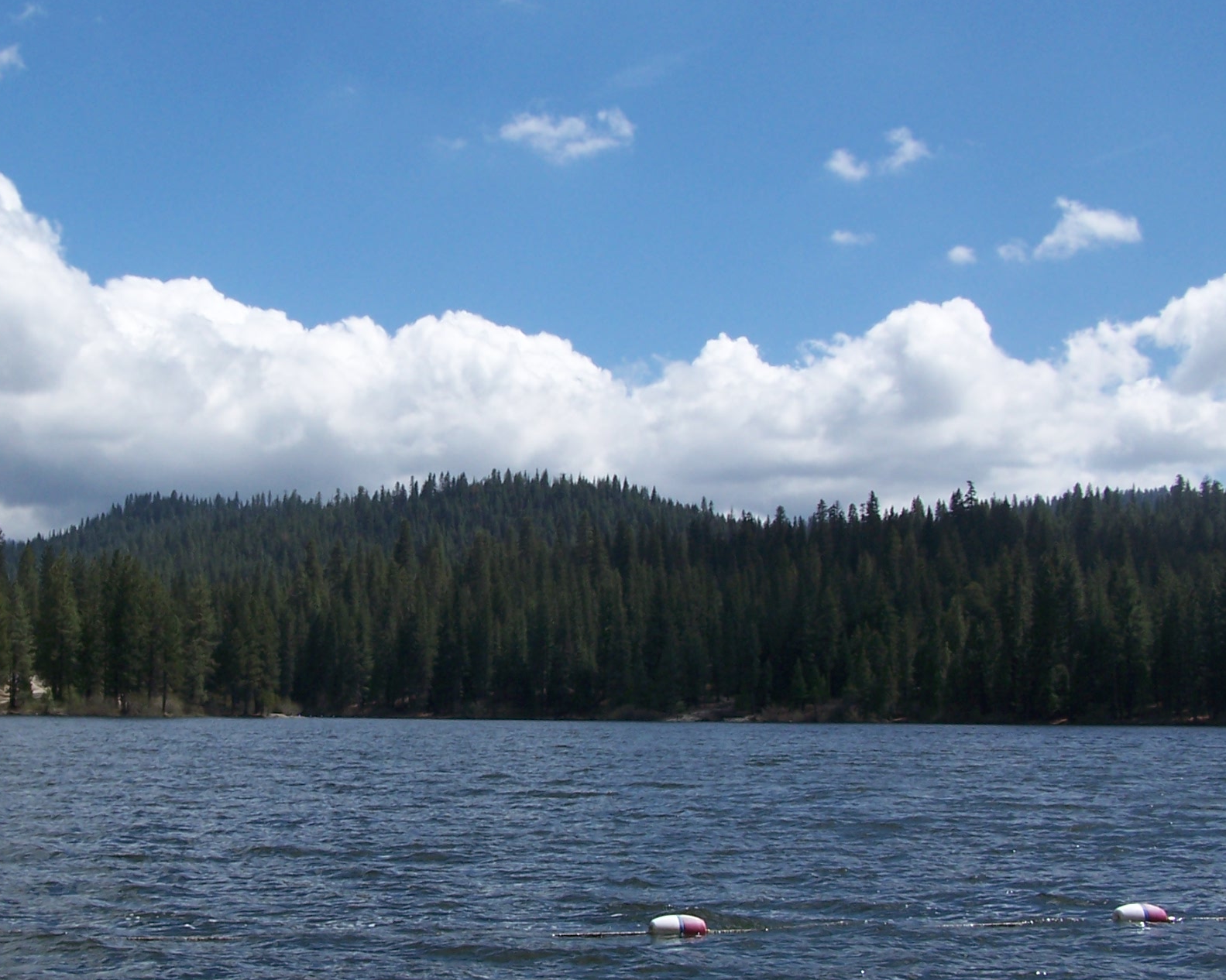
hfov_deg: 34.5
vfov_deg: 28.1
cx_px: 422
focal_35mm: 54
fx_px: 1959
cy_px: 529
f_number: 4
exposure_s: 1/1000
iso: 80
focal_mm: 6.3
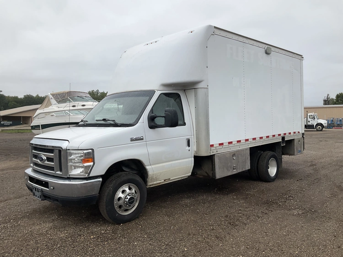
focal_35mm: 29
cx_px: 172
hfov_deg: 61.6
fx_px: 287
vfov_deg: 48.3
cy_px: 128
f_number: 1.8
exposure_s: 1/1534
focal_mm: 3
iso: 25
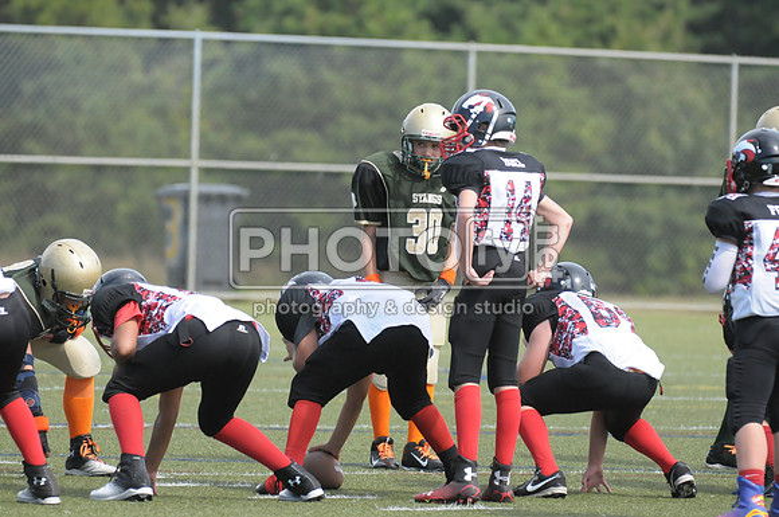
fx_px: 7779
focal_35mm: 360
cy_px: 258
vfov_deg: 3.8
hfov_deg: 5.7
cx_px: 390
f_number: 4
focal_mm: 240
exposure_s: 1/5000
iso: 1600
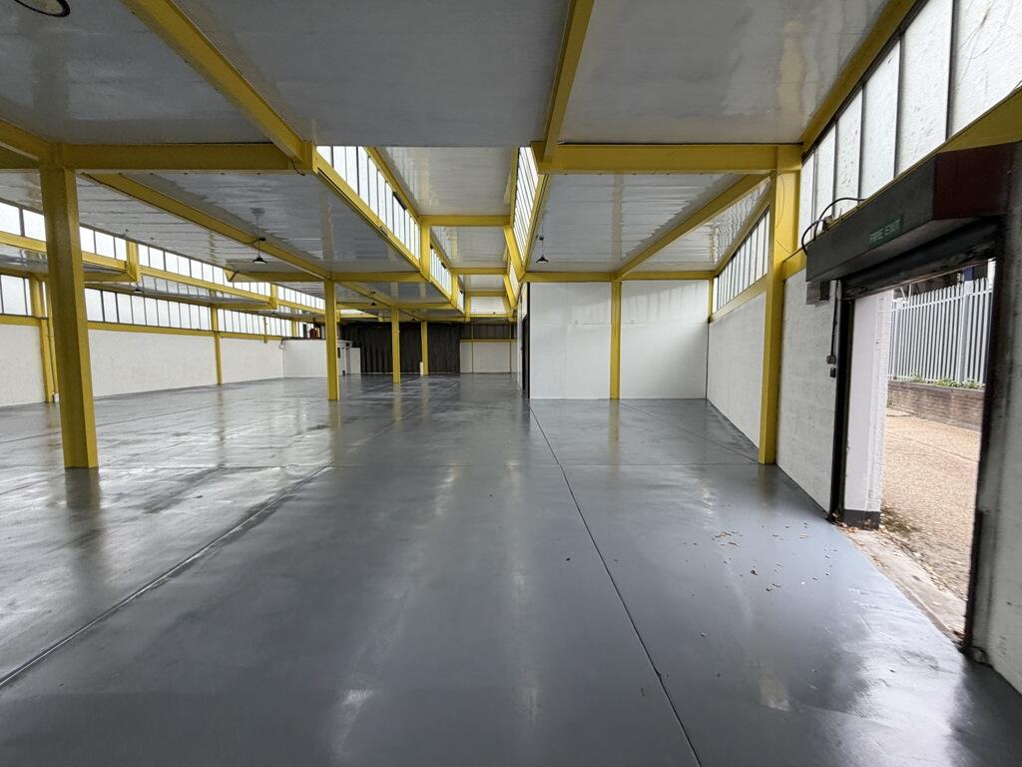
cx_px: 511
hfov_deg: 102.1
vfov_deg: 85.7
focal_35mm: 14
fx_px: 413
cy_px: 384
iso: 80
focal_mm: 2.22
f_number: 2.2
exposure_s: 1/121
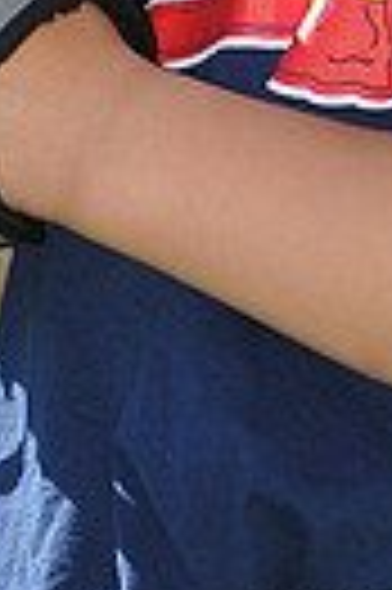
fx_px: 14525
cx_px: 392
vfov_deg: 2.3
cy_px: -527
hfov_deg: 1.5
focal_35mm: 887
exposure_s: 1/800
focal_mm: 200
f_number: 4
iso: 200
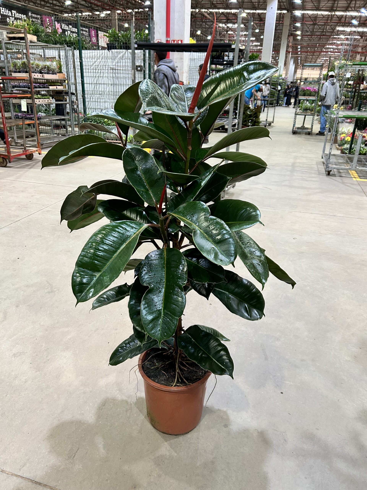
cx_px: 184
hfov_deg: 53.1
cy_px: 245
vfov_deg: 67.3
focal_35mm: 26
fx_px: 368
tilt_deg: -24.1
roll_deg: -1.6
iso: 200
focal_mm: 5.7
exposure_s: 1/60
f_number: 1.5
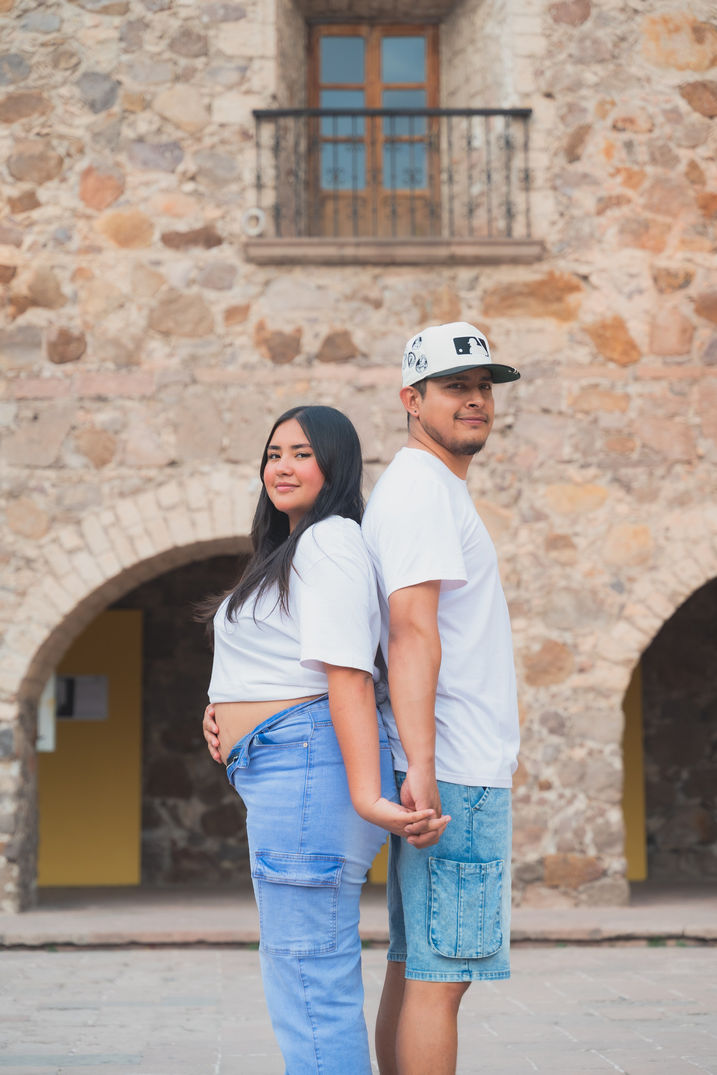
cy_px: 538
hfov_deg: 20.6
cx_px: 358
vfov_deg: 30.5
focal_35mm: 66
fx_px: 1970
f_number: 3.5
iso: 200
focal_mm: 66
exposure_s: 1/100
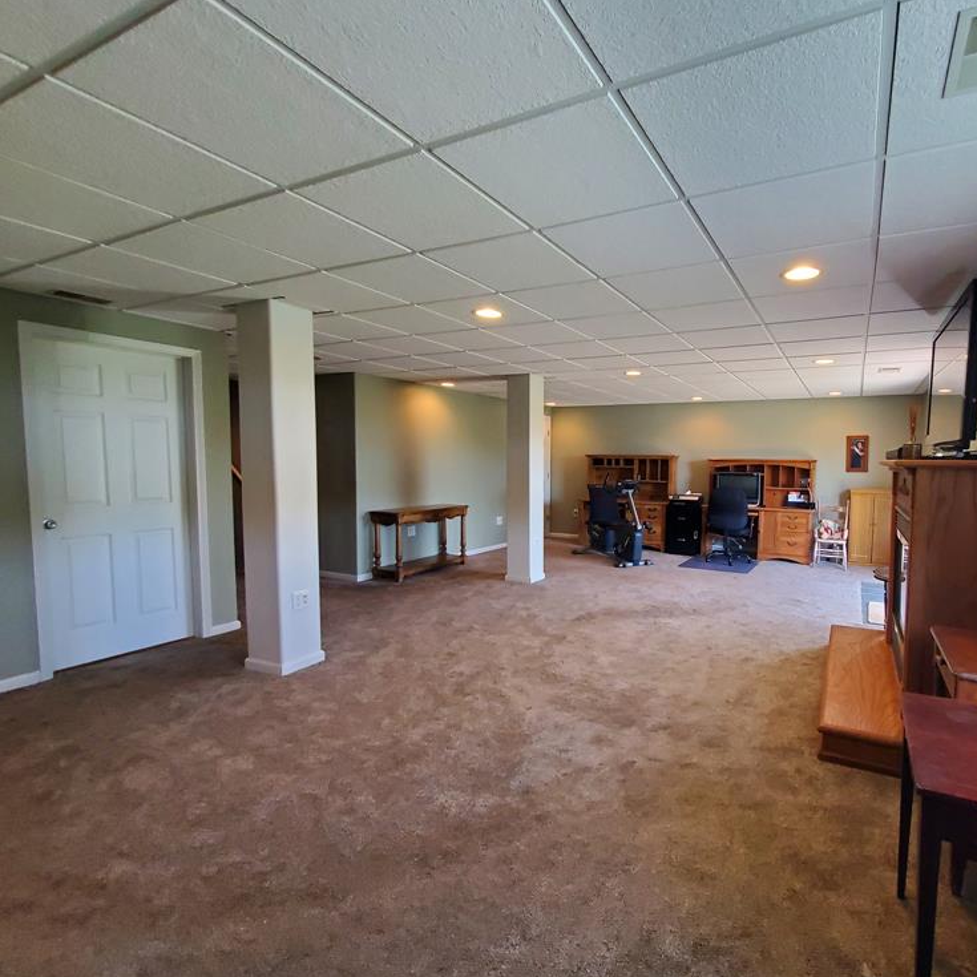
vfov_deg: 87.4
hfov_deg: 85.8
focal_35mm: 16
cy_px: 481
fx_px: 511
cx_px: 606
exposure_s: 1/60
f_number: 2.2
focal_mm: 1.8
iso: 320
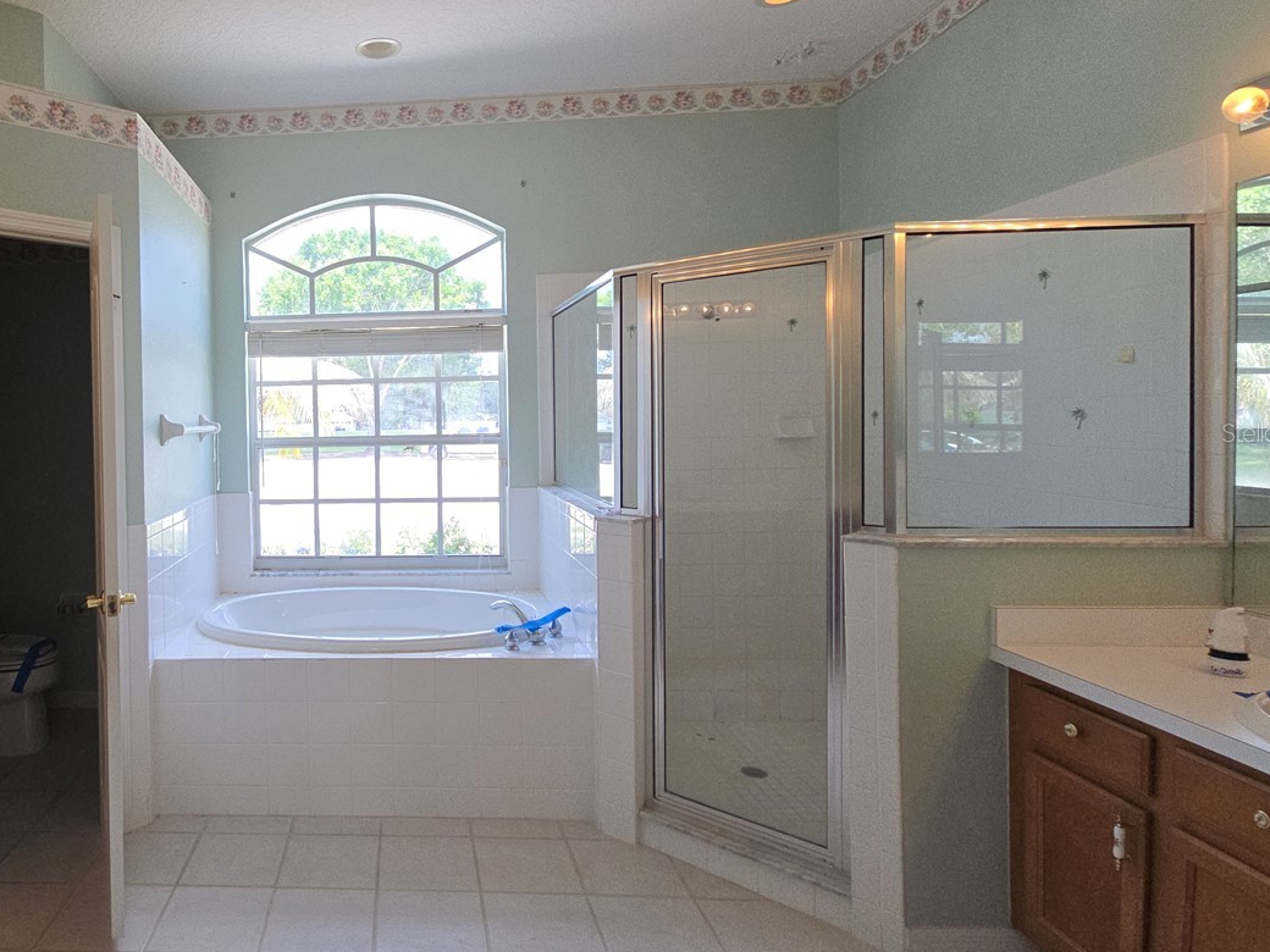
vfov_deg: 65.8
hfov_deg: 77.3
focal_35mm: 20
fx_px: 734
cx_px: 360
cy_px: 432
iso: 50
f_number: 2.2
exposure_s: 1/153
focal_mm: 2.2
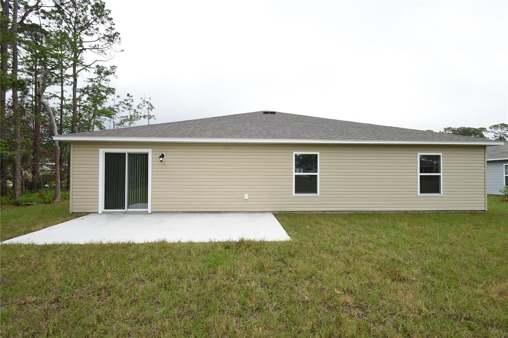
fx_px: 212
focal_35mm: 15
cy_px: 169
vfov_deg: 77.3
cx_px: 254
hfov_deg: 100.4
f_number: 6.3
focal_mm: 10
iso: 100
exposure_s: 1/160
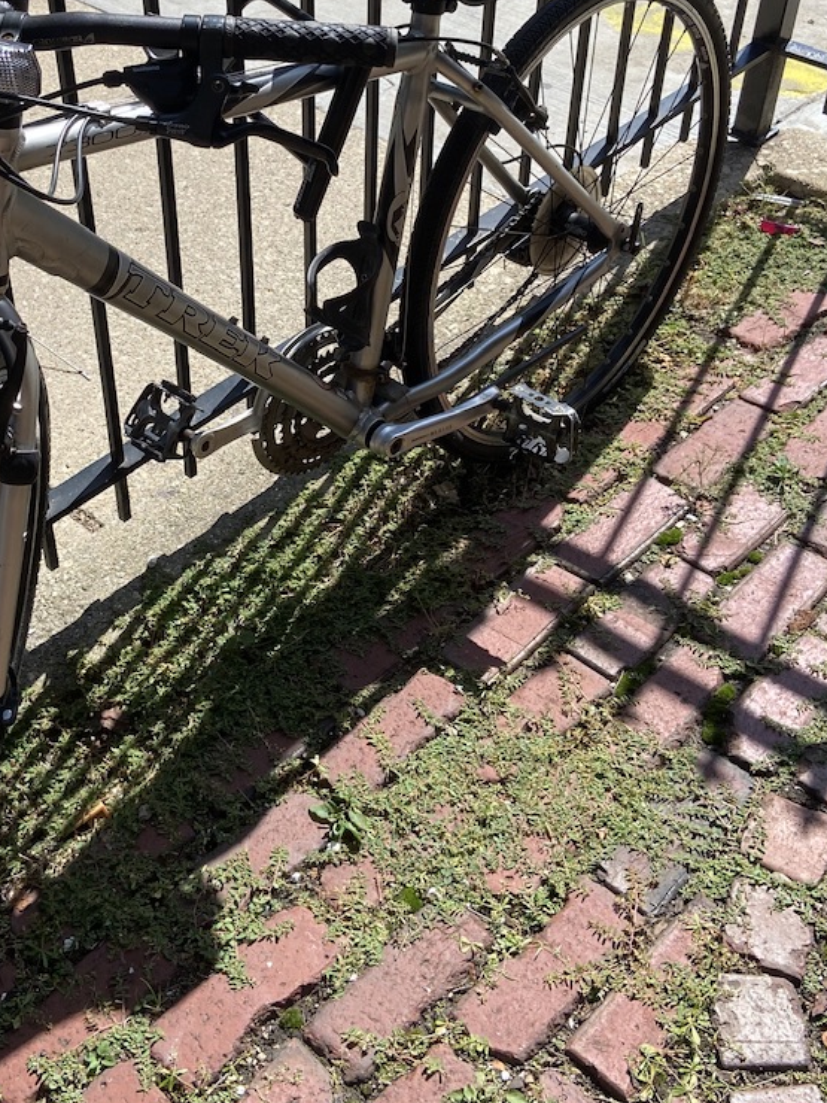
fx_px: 1433
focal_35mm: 45
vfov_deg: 41.4
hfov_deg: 31.8
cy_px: 341
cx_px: 249
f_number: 1.8
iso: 32
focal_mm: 4.25
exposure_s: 1/1898
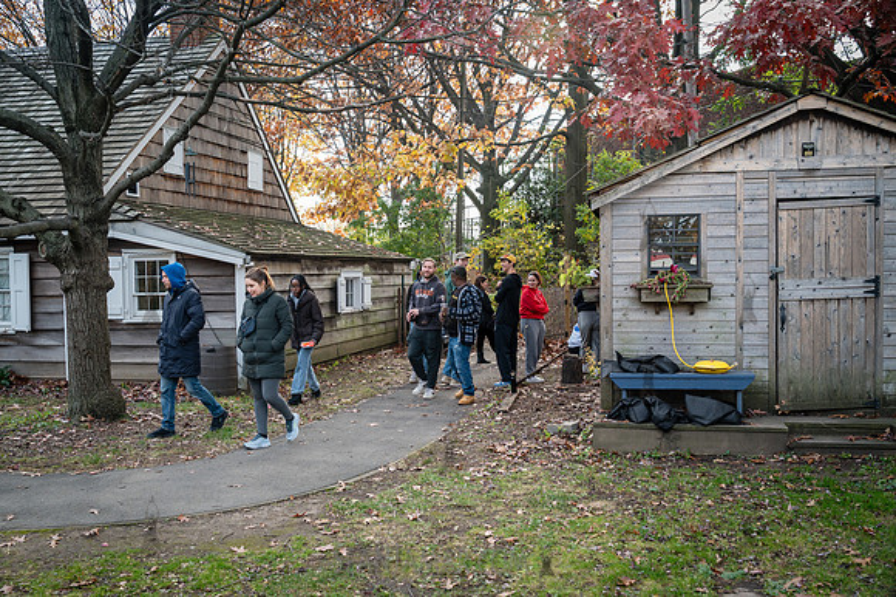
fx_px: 871
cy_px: 298
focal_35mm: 35
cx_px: 448
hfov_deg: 54.5
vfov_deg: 37.8
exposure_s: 1/160
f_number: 5
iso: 1000
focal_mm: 35
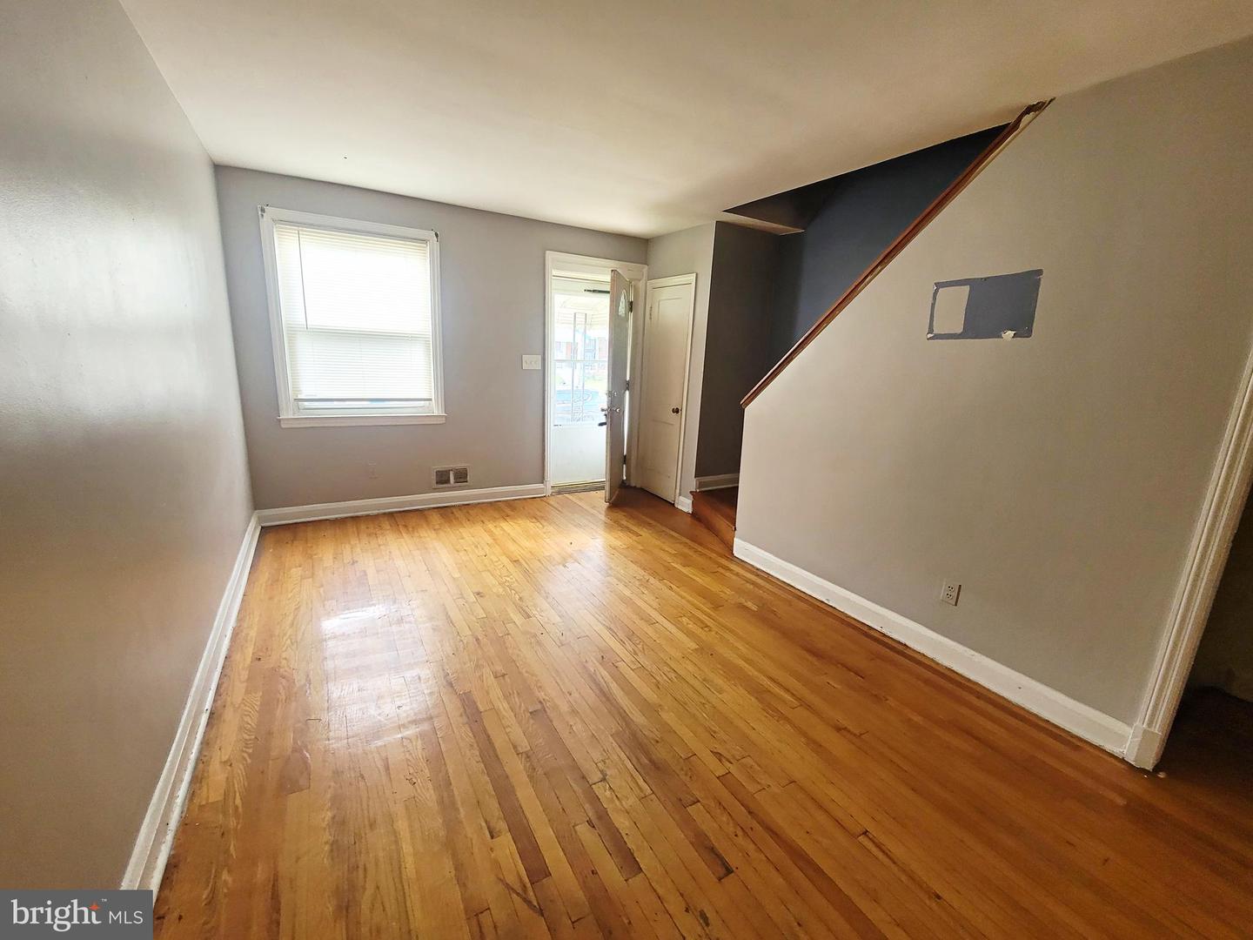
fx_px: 471
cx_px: 626
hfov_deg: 106.2
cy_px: 470
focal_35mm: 13
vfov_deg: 89.9
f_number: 2.2
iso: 160
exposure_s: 1/60
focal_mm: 2.2
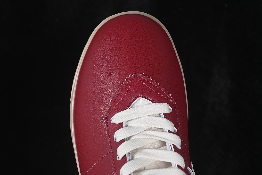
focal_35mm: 75
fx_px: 546
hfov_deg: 27.0
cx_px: 131
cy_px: 88
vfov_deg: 18.2
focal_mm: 50
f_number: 7.1
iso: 160
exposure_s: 1/80
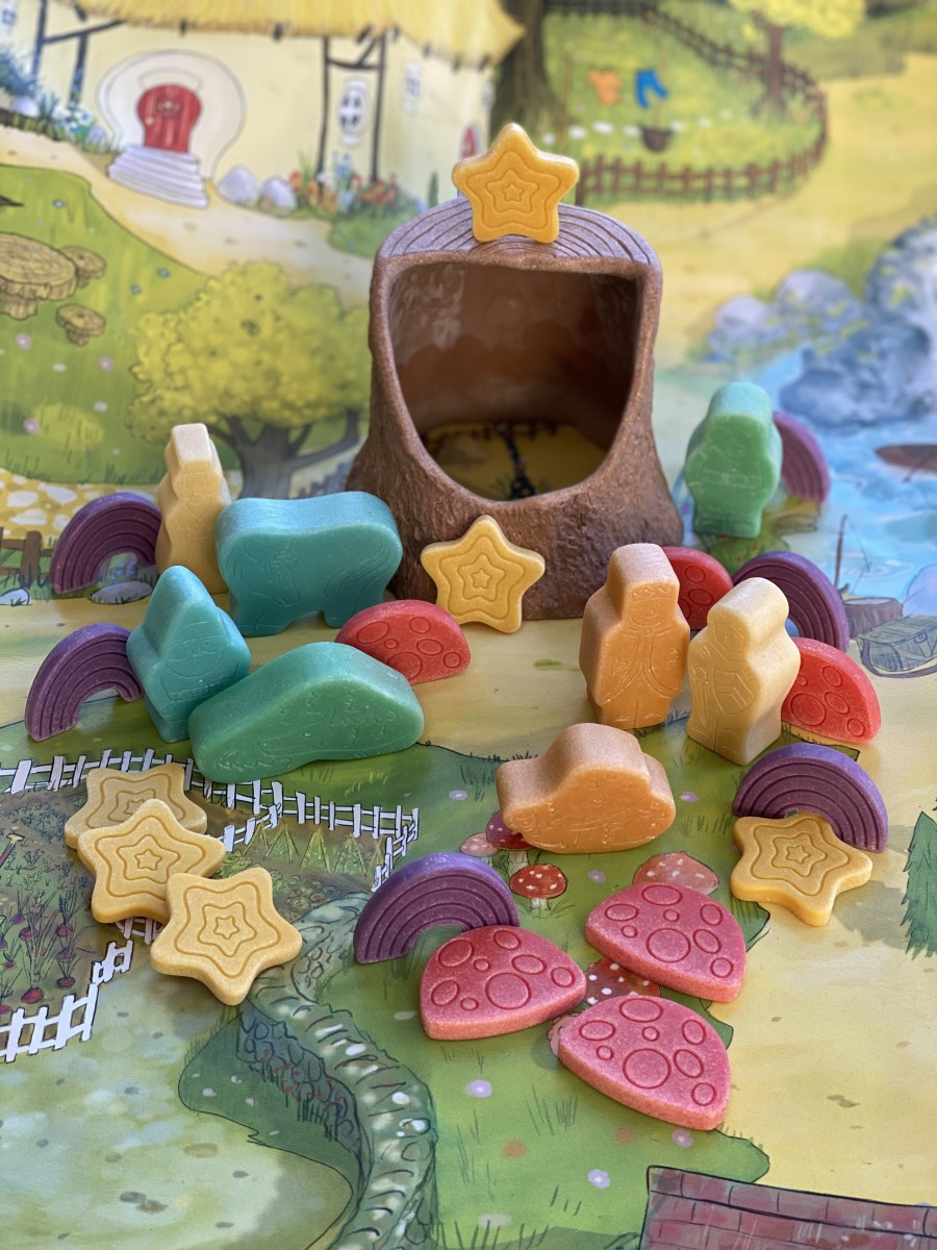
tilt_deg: -39.6
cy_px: 625
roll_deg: -2.0
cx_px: 468
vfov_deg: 36.8
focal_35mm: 52
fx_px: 1877
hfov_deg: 28.0
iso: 50
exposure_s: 1/122
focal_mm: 6
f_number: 2
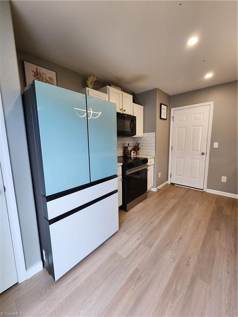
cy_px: 158
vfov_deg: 106.2
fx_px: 119
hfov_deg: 89.9
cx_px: 119
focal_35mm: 13
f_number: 2.2
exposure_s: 1/60
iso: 100
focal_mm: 2.2
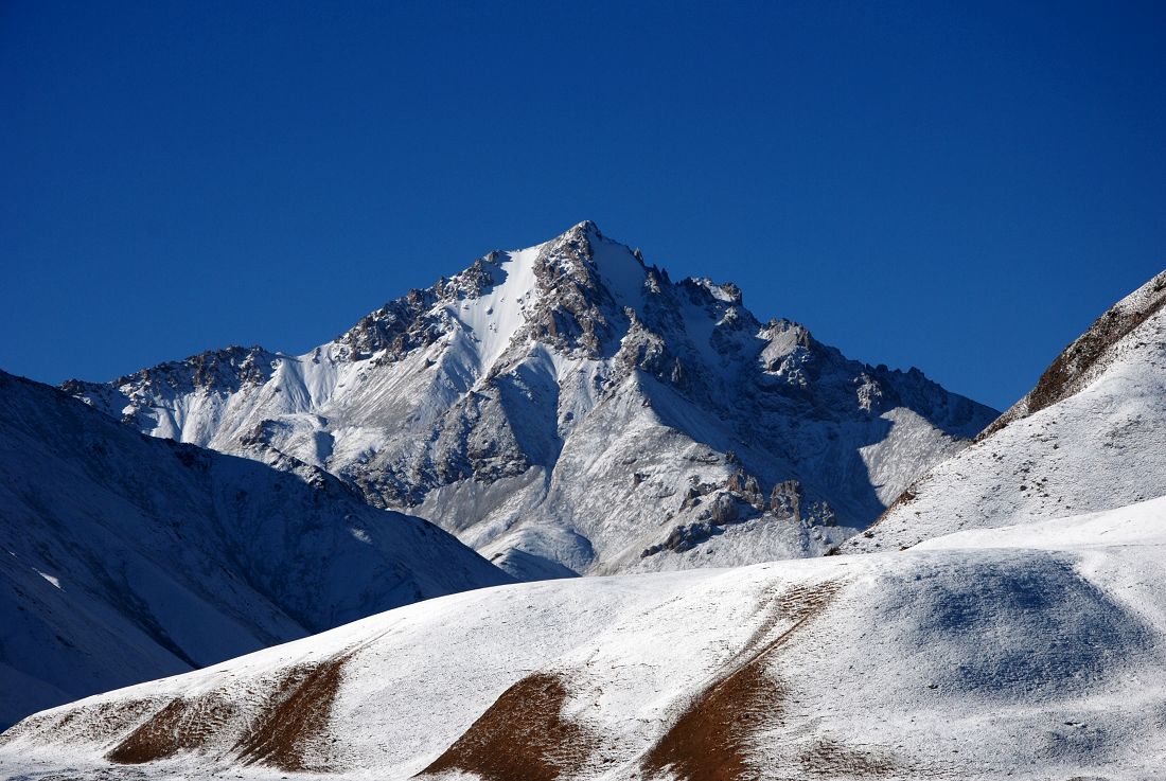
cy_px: 390
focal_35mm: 120
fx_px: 3892
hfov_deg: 17.0
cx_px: 583
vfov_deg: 11.5
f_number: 9
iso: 100
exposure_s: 1/640
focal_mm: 80
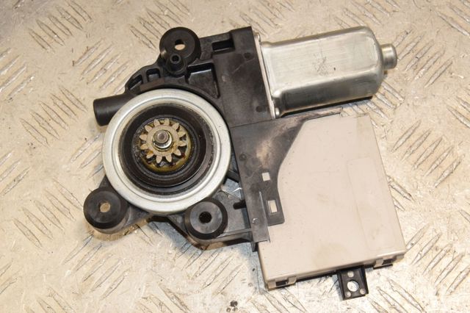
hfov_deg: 31.9
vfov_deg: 21.5
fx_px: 822
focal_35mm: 63
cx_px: 235
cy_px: 156
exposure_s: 1/200
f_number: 10
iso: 1600
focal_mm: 42
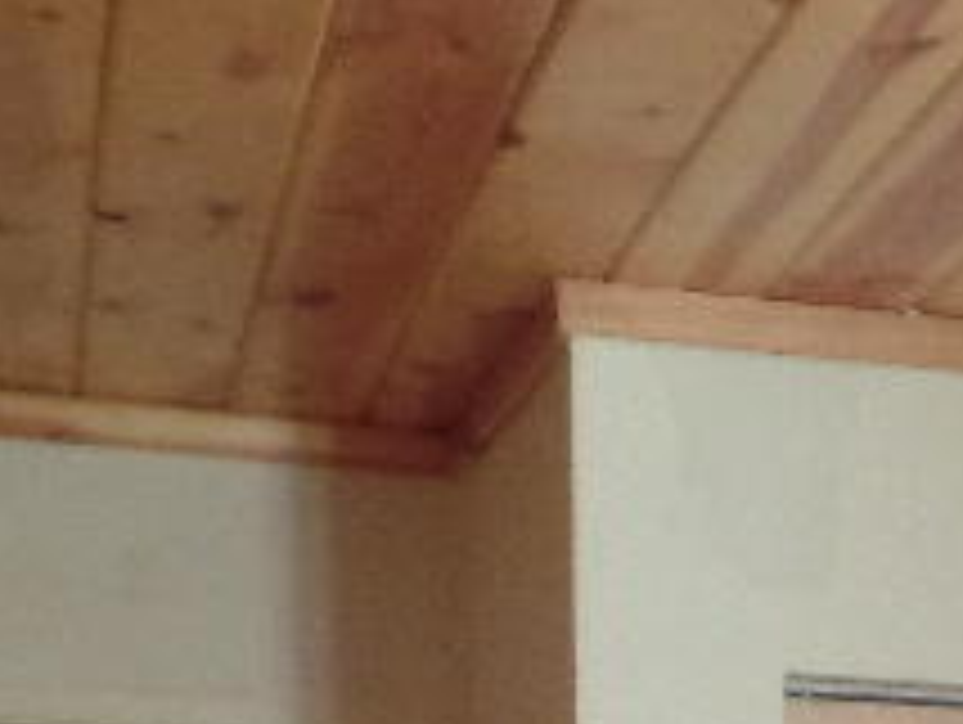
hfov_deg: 16.8
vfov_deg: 11.9
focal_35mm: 110
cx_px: 1287
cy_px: 1506
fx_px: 3064
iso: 400
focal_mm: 4.1
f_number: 2.8
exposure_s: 1/15
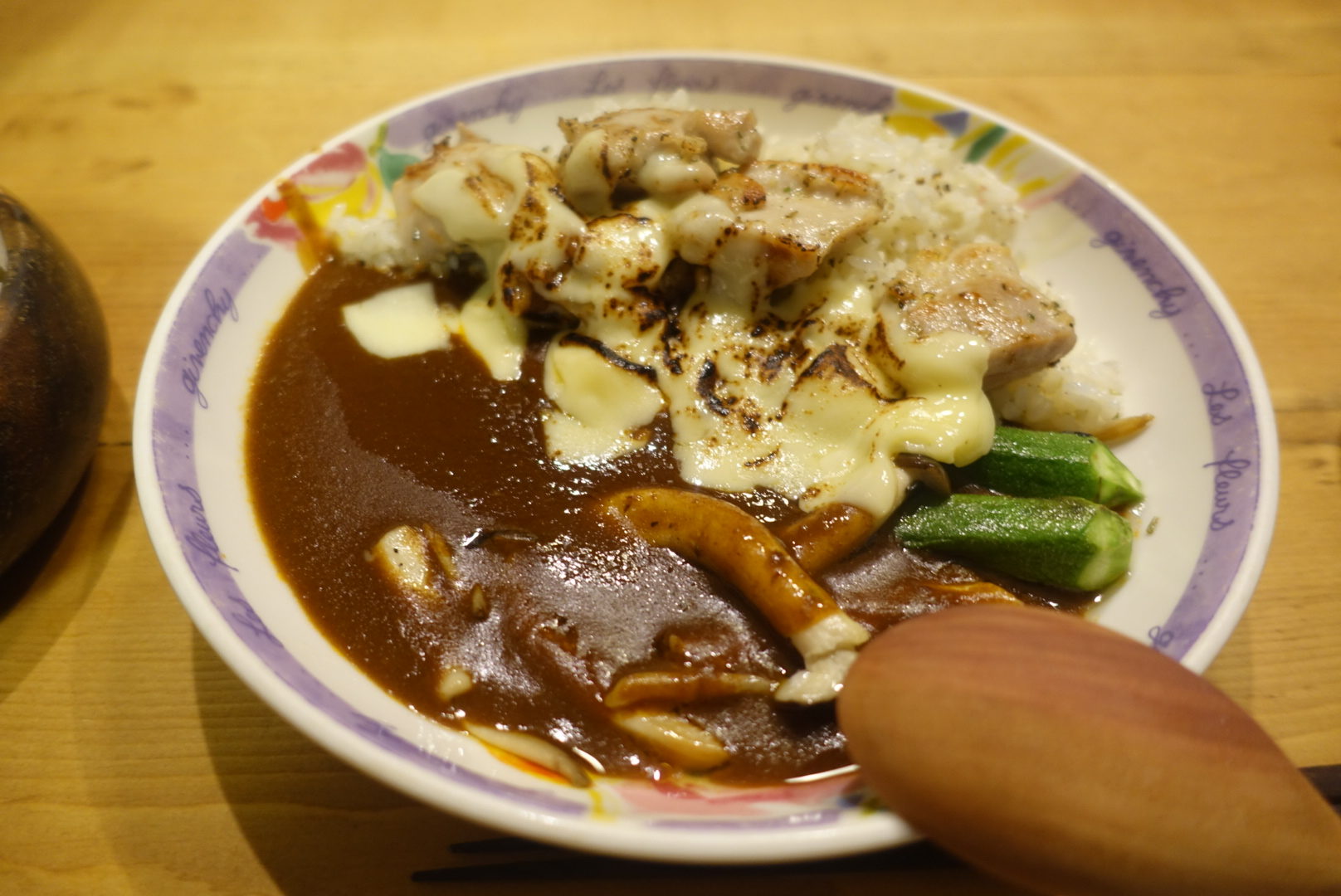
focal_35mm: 24
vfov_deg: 53.2
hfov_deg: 73.7
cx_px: 670
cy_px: 448
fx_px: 895
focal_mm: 8.8
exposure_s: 1/30
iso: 320
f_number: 1.8
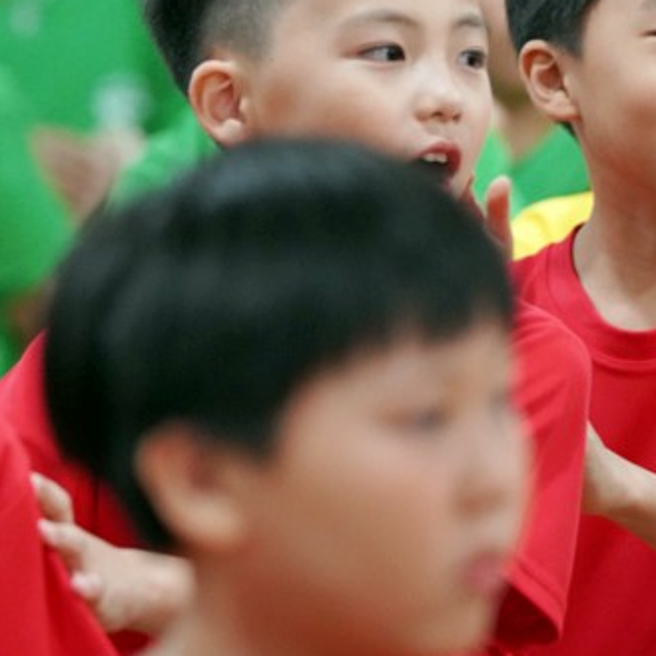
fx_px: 9970
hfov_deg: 3.8
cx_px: 249
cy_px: 98
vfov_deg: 3.8
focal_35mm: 465
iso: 4000
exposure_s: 1/250
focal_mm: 200
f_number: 4
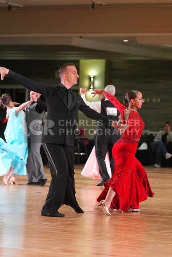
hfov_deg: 8.5
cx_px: 86
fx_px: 1160
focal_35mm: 162
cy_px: 128
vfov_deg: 12.7
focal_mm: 162
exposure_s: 1/200
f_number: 4.5
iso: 3200
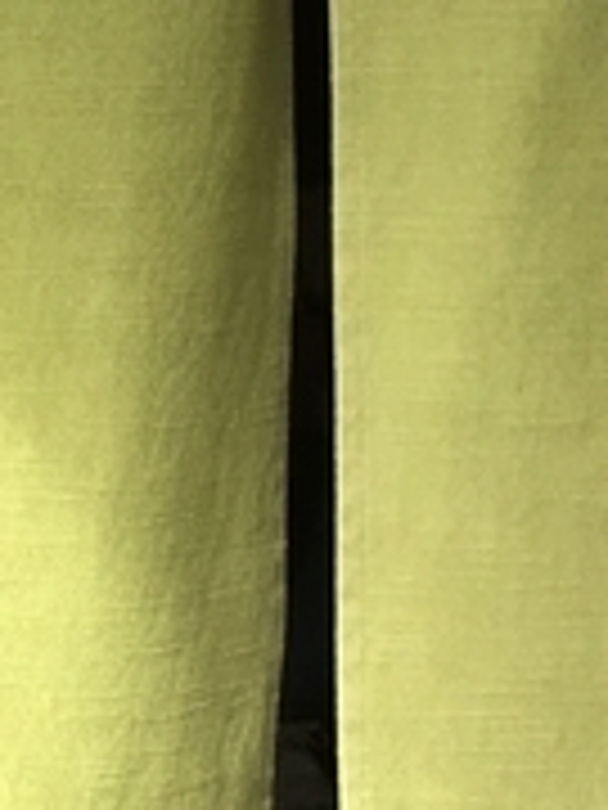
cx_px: -941
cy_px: 27
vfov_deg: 11.9
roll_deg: +0.1
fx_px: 3864
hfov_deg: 8.2
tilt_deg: -7.4
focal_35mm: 165
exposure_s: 1/120
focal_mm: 4.15
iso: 32
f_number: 2.2
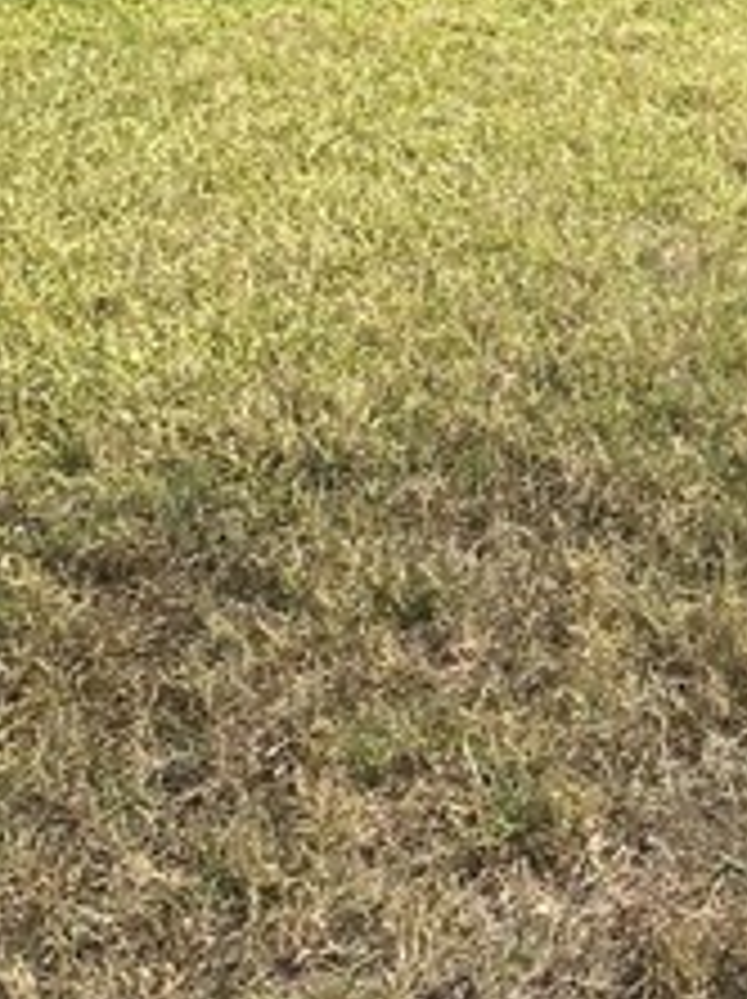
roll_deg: +1.2
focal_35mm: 120
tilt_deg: -0.6
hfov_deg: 11.6
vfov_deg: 15.6
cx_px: 1220
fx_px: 3459
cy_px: -333
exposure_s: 1/1996
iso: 32
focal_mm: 4.25
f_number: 1.8
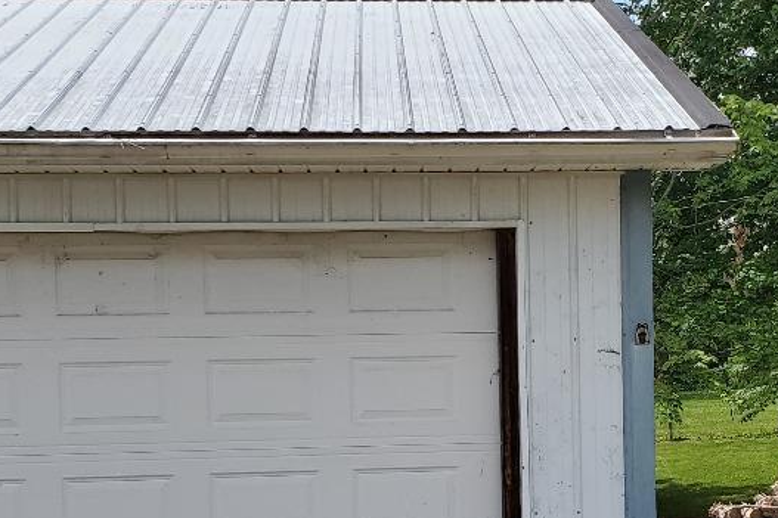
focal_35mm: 77
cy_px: 379
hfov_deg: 26.1
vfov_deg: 17.6
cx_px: 533
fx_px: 1663
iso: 50
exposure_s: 1/1354
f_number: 2.4
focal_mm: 4.3
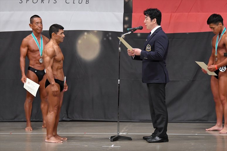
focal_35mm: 217
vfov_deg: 6.3
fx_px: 1368
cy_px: 76
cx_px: 114
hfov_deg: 9.5
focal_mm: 145
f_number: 5.6
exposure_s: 1/400
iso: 5000
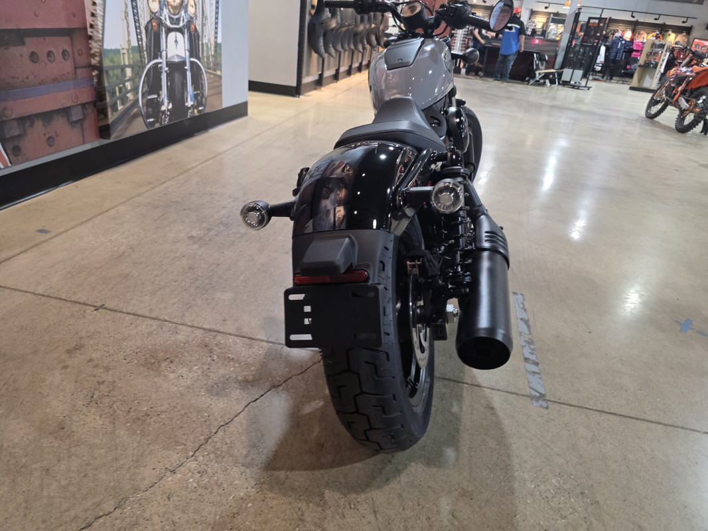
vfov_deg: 58.9
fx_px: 470
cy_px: 266
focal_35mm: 23
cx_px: 354
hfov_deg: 73.9
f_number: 1.7
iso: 640
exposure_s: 1/120
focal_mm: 6.3
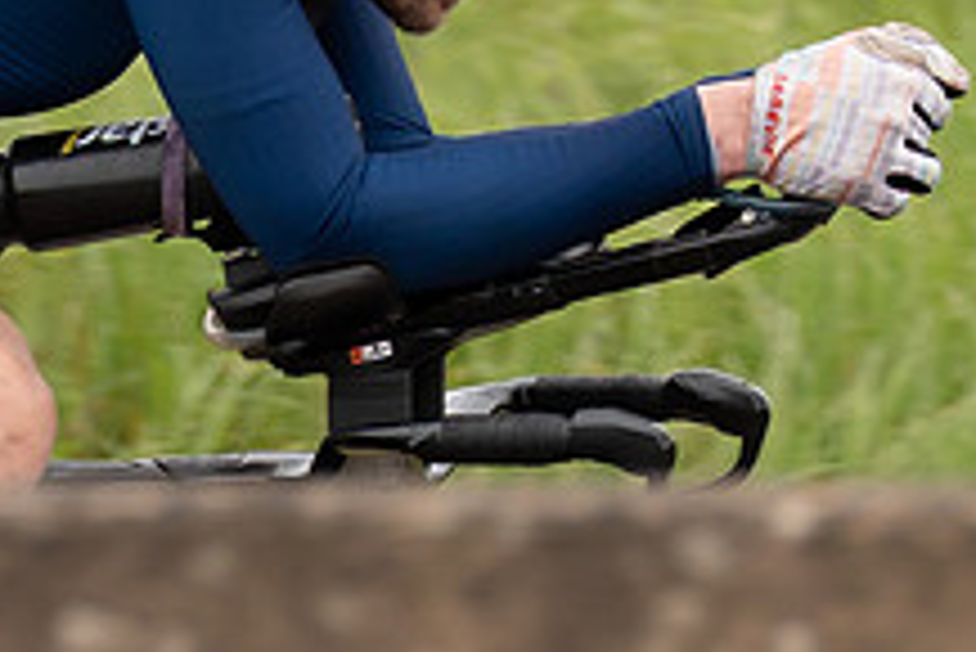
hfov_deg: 1.3
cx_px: 855
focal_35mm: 1596
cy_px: -180
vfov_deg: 0.9
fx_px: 43297
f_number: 4
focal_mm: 200
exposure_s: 1/1000
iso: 320
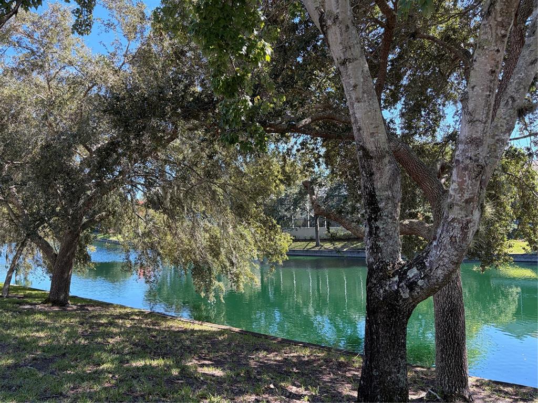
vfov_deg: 53.1
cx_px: 269
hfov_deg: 67.3
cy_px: 202
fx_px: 404
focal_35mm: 26
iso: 64
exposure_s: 1/388
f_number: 1.6
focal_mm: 5.96
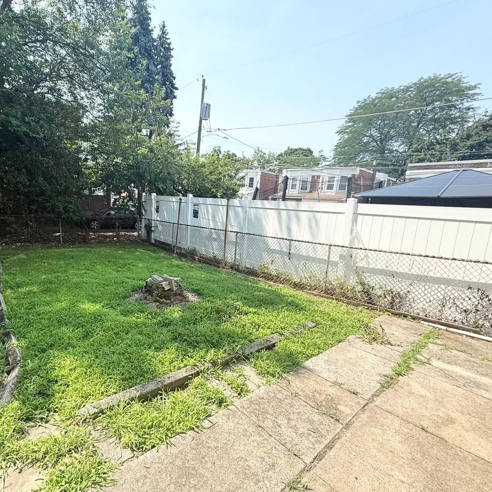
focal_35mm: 17
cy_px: 246
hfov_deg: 82.2
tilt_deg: -10.4
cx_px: 181
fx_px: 273
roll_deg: -2.6
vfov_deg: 84.0
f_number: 2.2
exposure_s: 1/864
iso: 64
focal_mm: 2.22
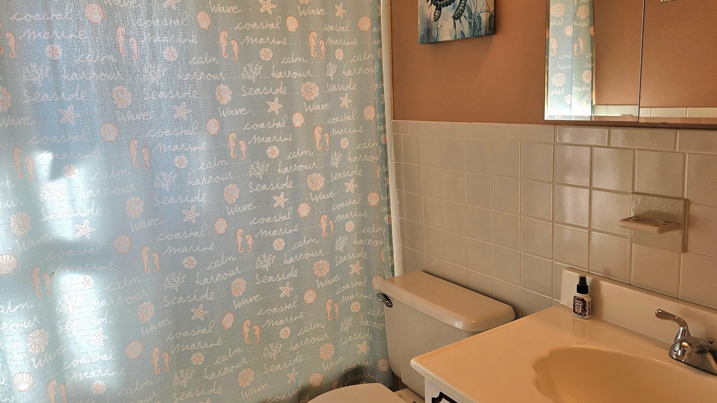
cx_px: 356
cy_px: 168
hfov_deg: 71.9
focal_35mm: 26
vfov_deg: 44.2
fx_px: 494
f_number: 1.8
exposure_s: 1/120
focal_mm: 5.4
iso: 25
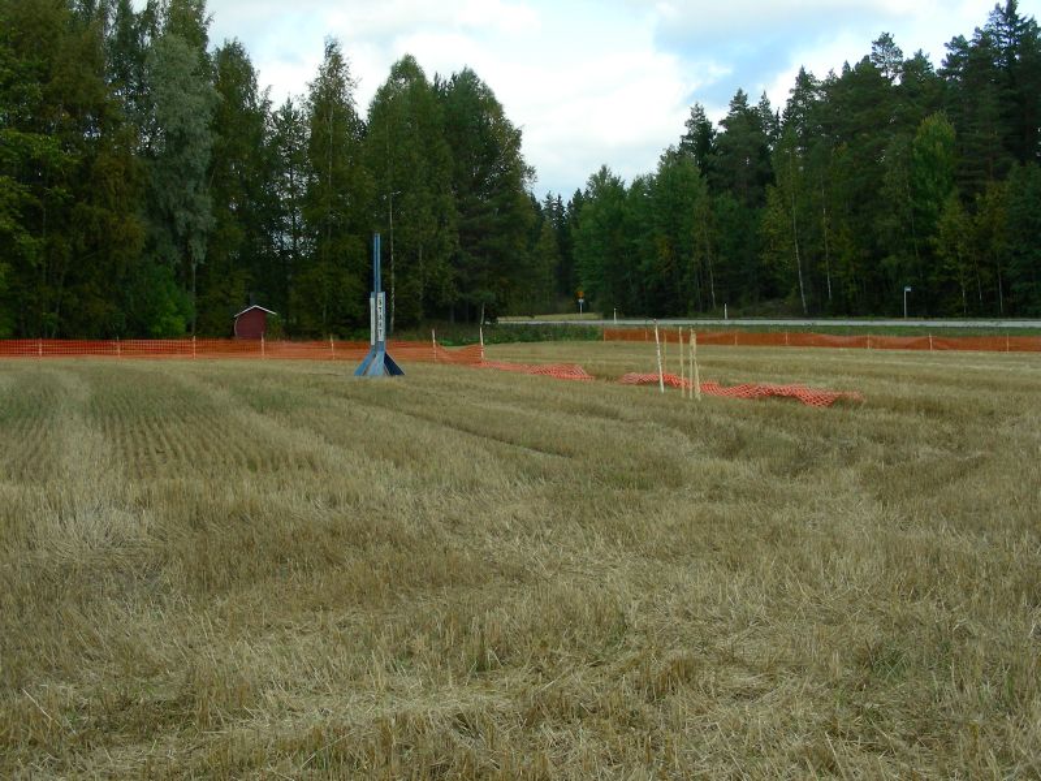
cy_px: 390
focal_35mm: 48
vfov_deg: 30.3
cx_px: 520
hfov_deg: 39.7
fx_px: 1443
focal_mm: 8
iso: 50
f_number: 4
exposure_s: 1/266
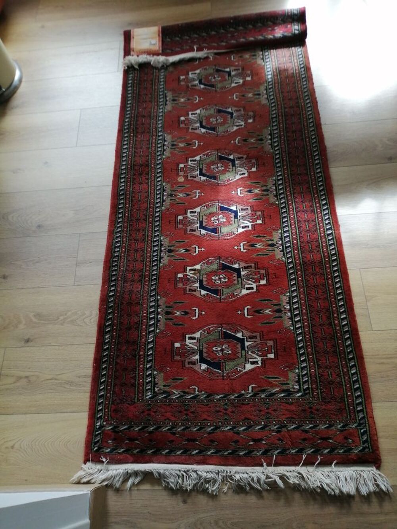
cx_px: 198
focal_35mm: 26
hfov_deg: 53.1
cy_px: 264
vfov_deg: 67.3
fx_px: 398
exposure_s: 1/120
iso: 80
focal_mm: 3.62
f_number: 1.8
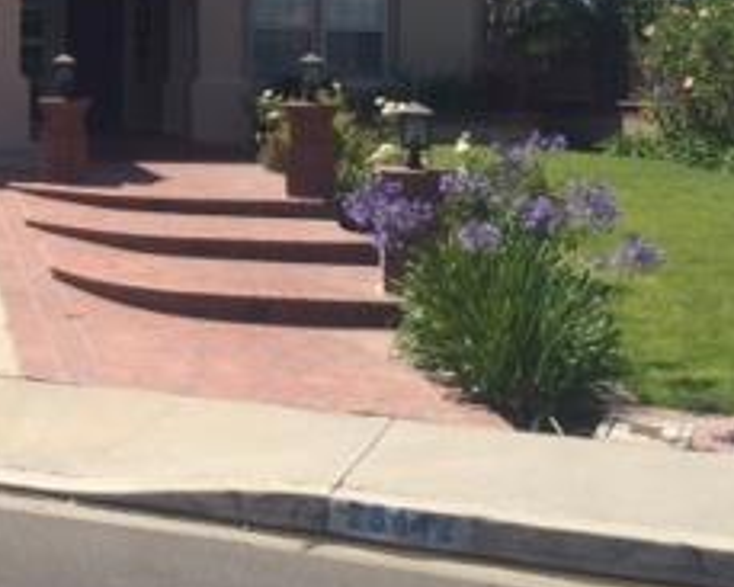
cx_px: -128
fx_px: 1781
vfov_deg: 18.3
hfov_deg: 21.7
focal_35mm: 82
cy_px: 6
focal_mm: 4.12
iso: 32
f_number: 2.2
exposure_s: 1/2283
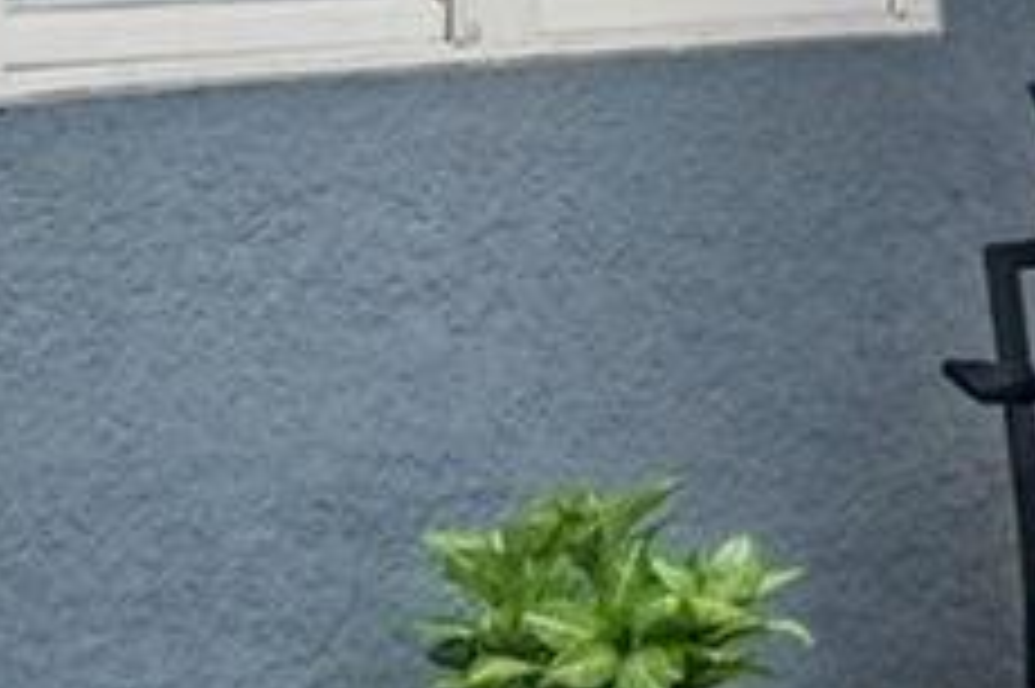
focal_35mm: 209
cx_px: 3402
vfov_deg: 6.5
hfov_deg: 8.0
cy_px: -166
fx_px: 6004
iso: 400
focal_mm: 30
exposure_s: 1/800
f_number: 8
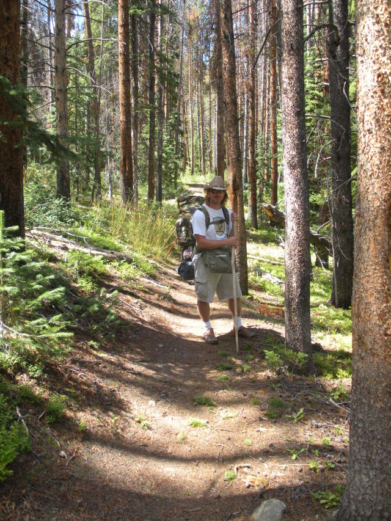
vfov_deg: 51.3
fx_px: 542
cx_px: 196
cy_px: 260
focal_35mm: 36
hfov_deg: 39.7
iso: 88
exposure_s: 1/108
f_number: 3.5
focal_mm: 6.3
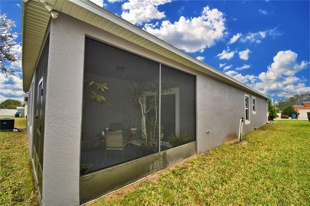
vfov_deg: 77.3
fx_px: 129
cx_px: 155
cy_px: 103
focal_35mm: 15
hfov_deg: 100.4
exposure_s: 1/200
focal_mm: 10
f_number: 4.5
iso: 100
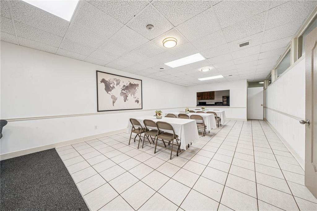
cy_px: 106
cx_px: 158
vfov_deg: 89.9
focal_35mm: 12
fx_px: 106
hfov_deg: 112.7
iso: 200
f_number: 11
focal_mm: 12
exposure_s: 1/10
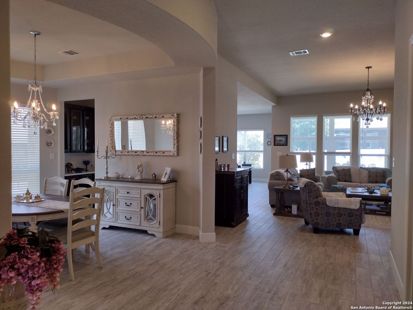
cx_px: 206
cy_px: 155
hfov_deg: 65.3
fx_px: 322
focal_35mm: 27
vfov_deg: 51.4
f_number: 1.7
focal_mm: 4.71
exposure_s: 1/120
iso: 131
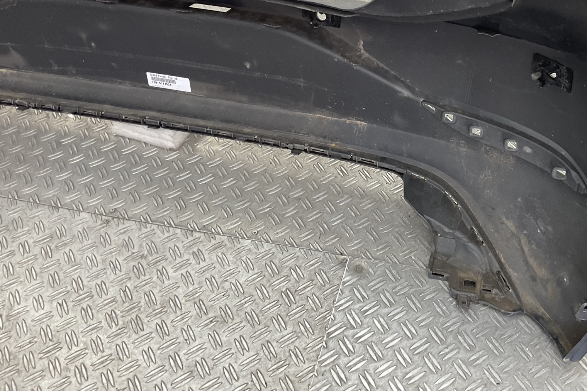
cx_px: 379
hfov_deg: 47.9
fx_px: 652
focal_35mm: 40
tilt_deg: -42.8
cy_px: 107
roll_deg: +8.0
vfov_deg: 32.9
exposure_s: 1/120
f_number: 1.8
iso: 32
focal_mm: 3
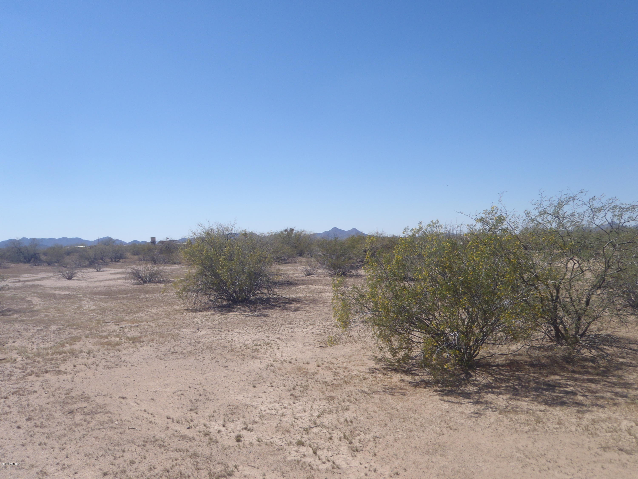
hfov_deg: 63.4
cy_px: 240
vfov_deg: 49.7
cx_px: 319
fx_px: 516
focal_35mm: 28
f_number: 5
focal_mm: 5
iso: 64
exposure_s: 1/500
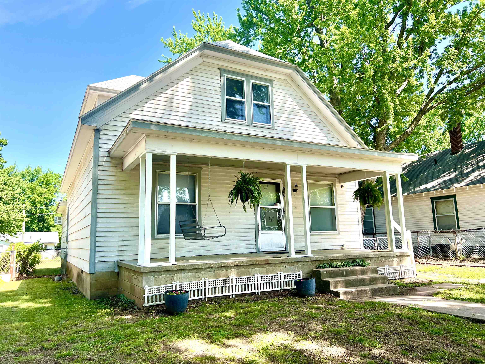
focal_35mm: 26
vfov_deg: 53.1
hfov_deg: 67.3
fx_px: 364
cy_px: 182
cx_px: 242
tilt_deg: +7.9
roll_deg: +1.3
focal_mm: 5.7
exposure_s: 1/1112
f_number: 1.5
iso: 50
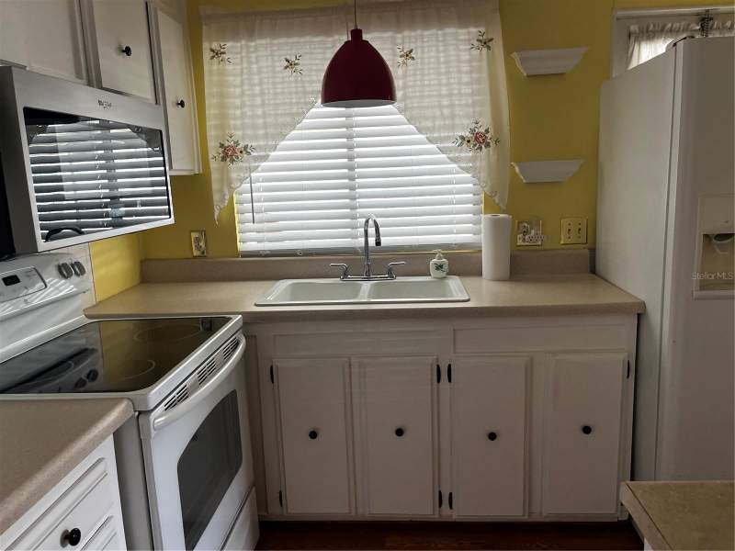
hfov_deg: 67.3
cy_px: 276
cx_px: 368
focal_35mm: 26
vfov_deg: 53.1
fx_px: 552
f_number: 1.6
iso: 125
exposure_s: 1/109
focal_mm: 5.1
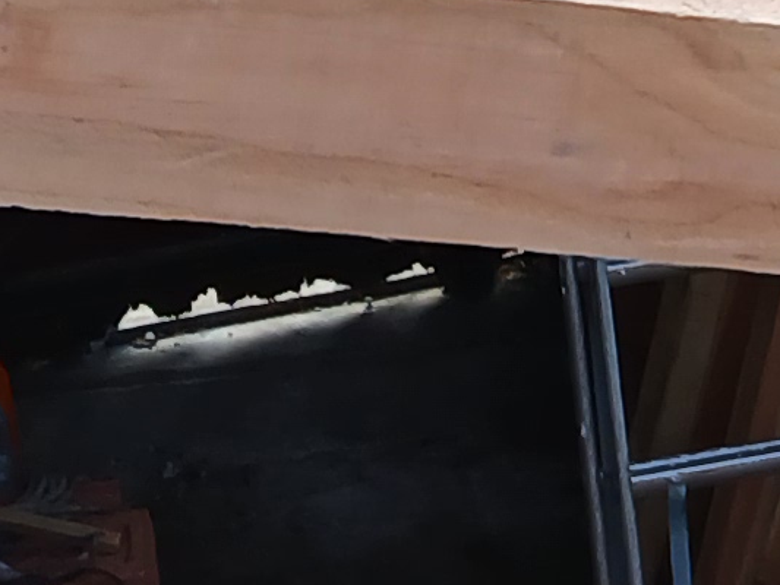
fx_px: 4485
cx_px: 900
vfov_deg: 7.1
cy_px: -724
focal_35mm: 199
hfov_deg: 9.8
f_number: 1.8
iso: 25
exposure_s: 1/50
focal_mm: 3.98
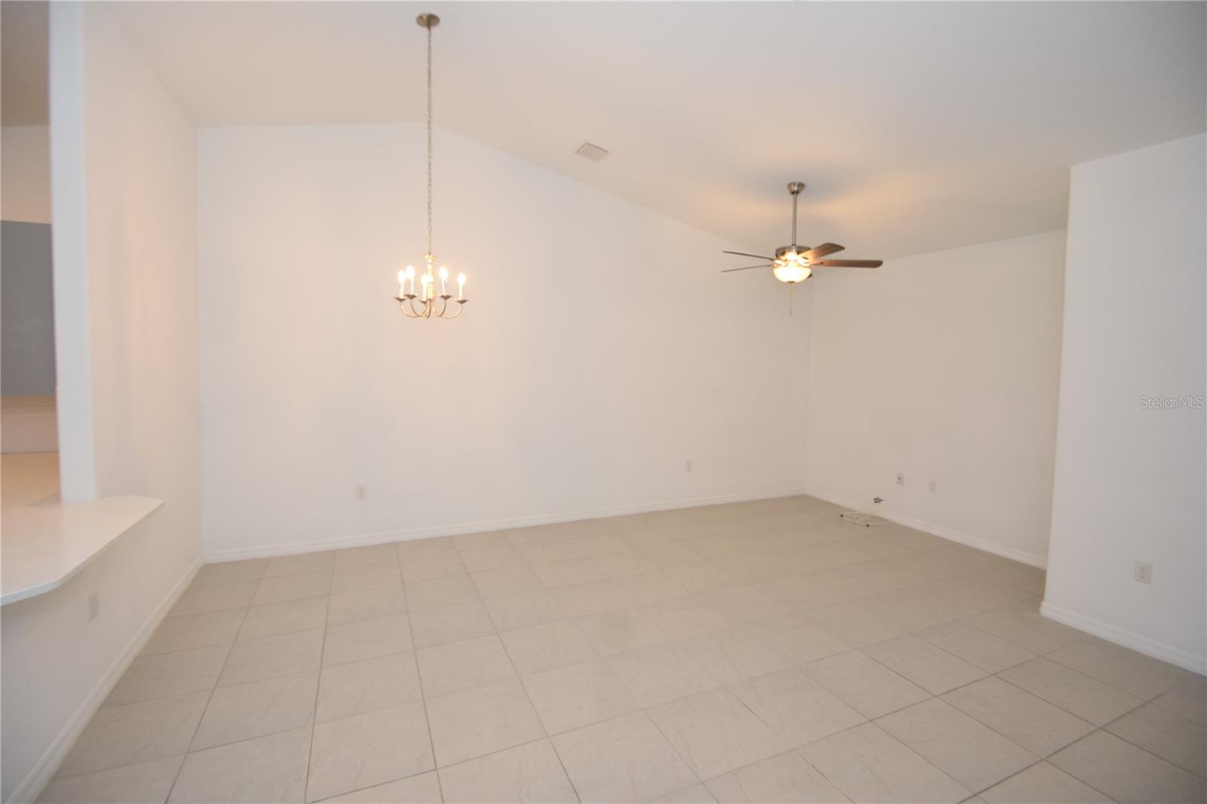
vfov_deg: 77.3
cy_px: 402
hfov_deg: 100.4
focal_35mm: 15
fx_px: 503
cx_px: 604
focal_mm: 10
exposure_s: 1/60
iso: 250
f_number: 4
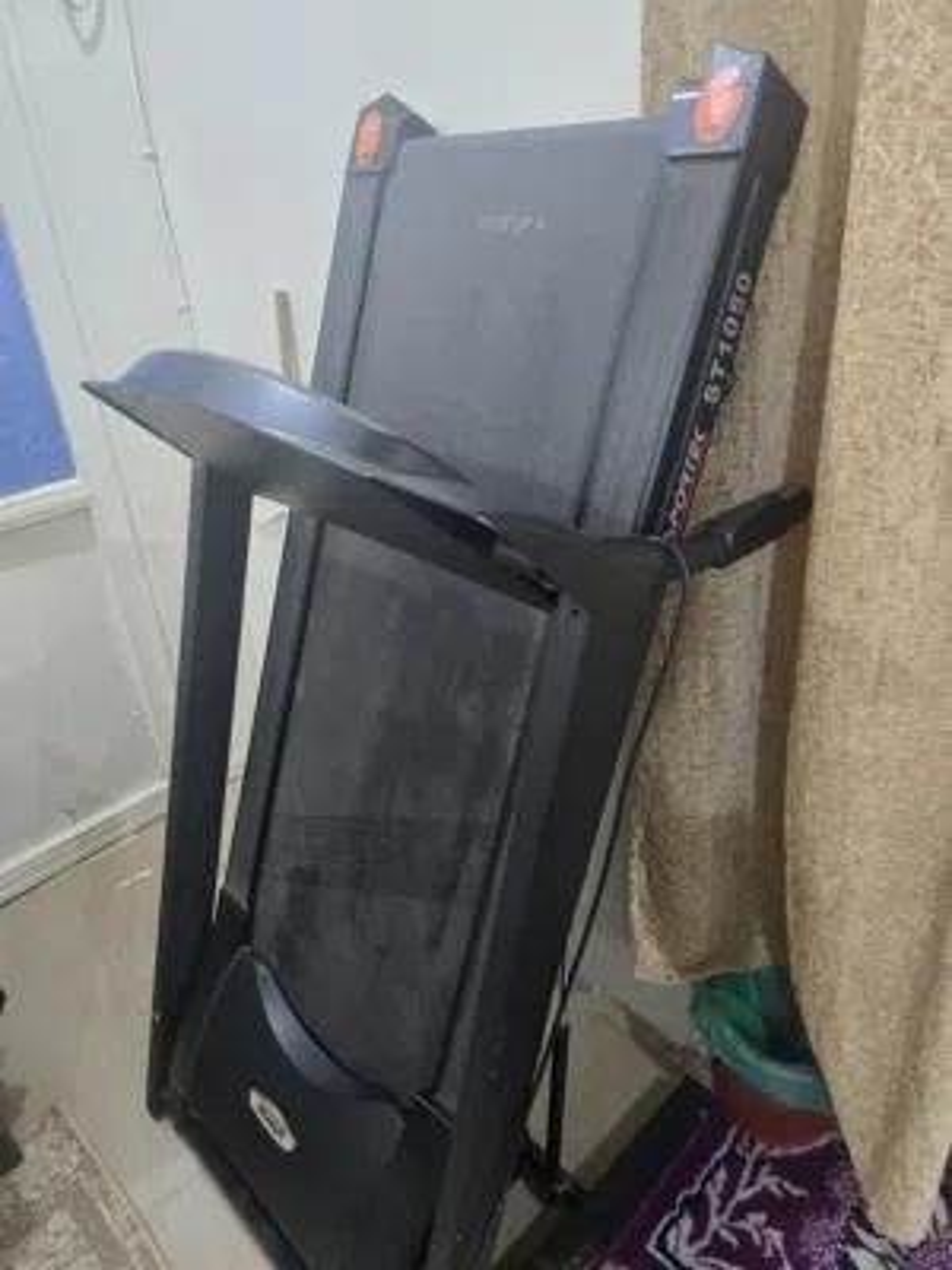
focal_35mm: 23
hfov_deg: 58.9
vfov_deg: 73.9
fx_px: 843
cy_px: 635
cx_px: 476
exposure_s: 1/100
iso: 640
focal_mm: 6.3
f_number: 1.7
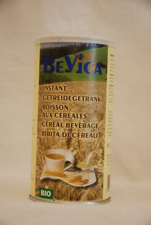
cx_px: 76
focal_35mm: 105
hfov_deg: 13.1
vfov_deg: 19.4
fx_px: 659
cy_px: 112
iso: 200
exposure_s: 1/15
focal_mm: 70
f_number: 4.5
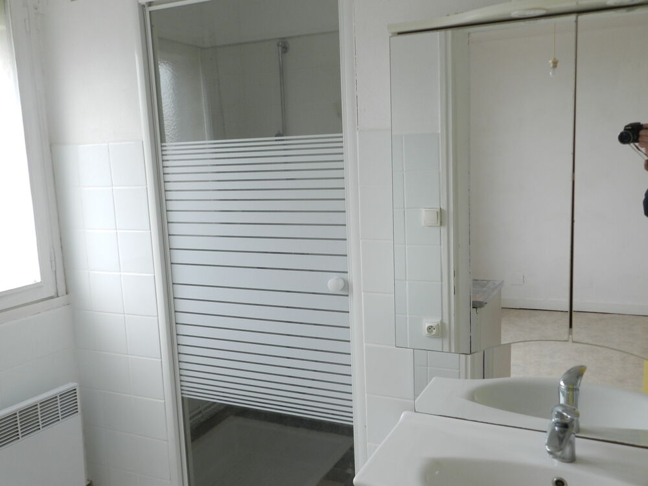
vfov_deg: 44.2
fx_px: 599
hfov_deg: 56.8
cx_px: 324
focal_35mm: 32
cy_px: 243
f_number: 3.7
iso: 180
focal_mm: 5.6
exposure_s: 1/30
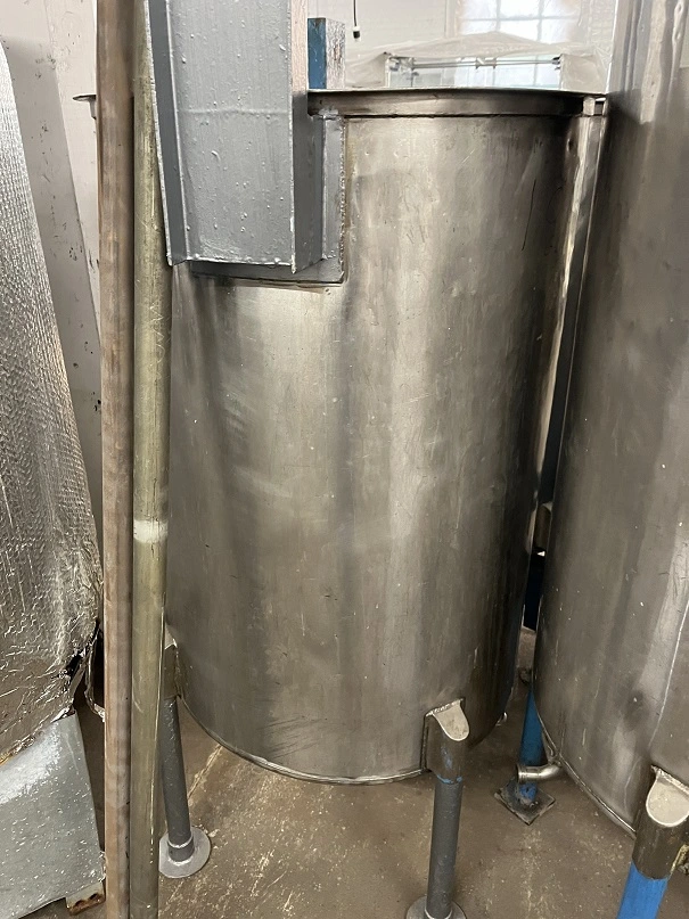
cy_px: 460
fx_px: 690
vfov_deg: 67.3
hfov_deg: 53.1
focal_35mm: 26
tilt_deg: -22.7
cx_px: 344
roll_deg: +3.5
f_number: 1.6
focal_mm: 5.1
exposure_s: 1/60
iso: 400
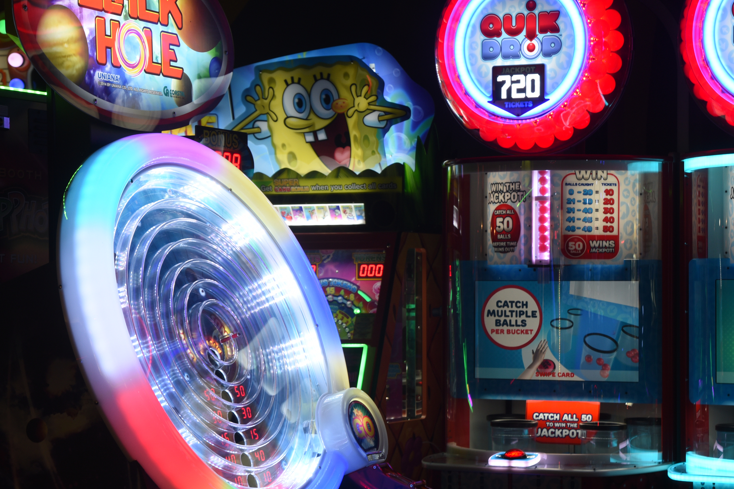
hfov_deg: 21.6
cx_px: 487
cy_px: 277
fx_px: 1916
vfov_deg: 14.5
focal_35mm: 94
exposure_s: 1/50
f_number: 8
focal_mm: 66
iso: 400
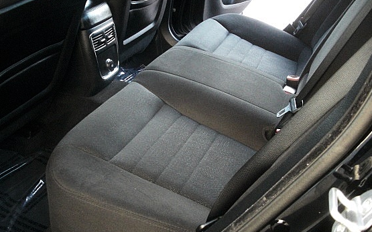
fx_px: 446
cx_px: 160
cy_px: 103
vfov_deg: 29.2
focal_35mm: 44
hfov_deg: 45.1
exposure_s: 1/125
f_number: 2.8
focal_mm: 6.3
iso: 800
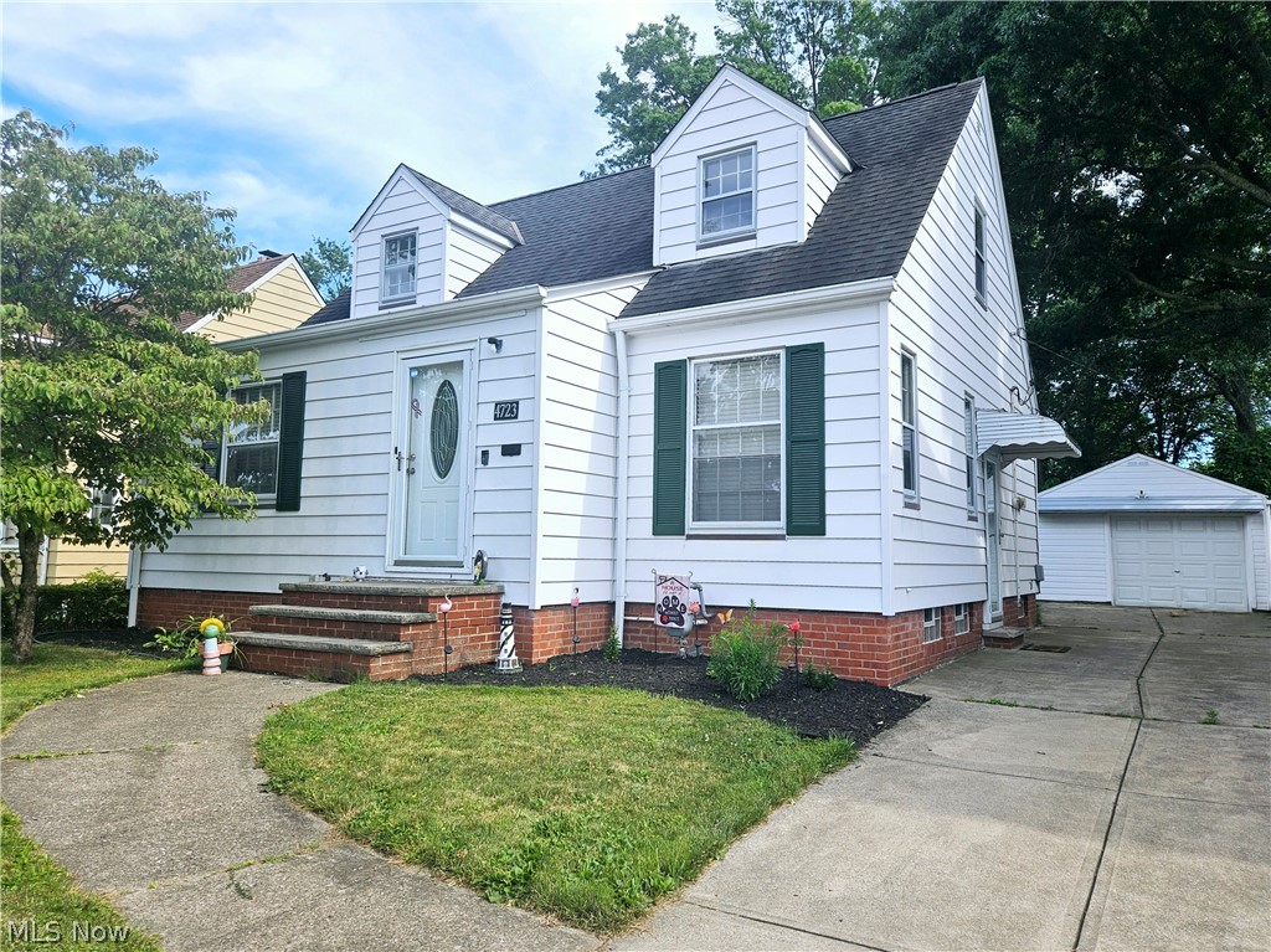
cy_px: 476
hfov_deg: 74.0
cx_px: 636
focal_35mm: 23
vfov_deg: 58.8
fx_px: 844
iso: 32
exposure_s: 1/1667
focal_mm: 5.4
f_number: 1.8
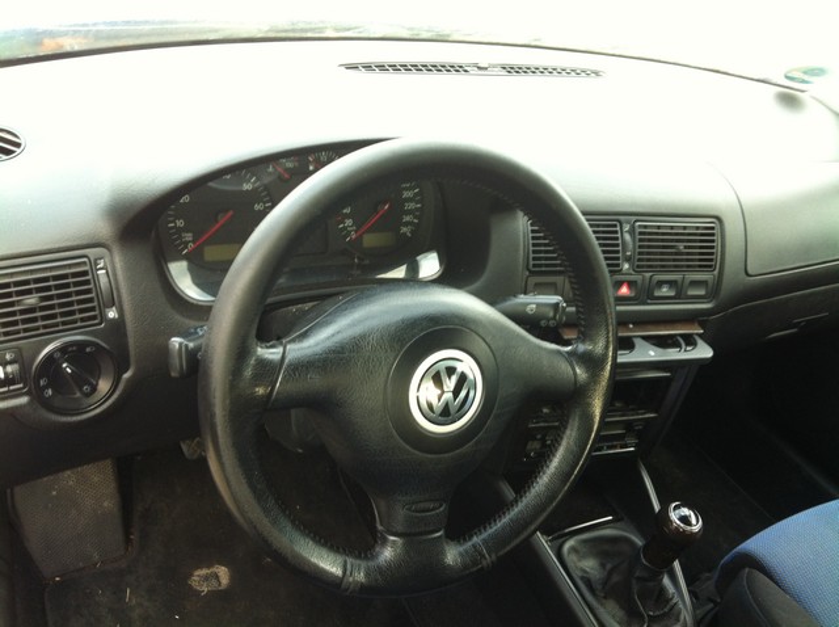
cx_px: 420
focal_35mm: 35
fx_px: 847
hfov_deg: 52.7
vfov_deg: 40.6
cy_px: 314
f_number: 2.8
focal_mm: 3.85
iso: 80
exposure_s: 1/20
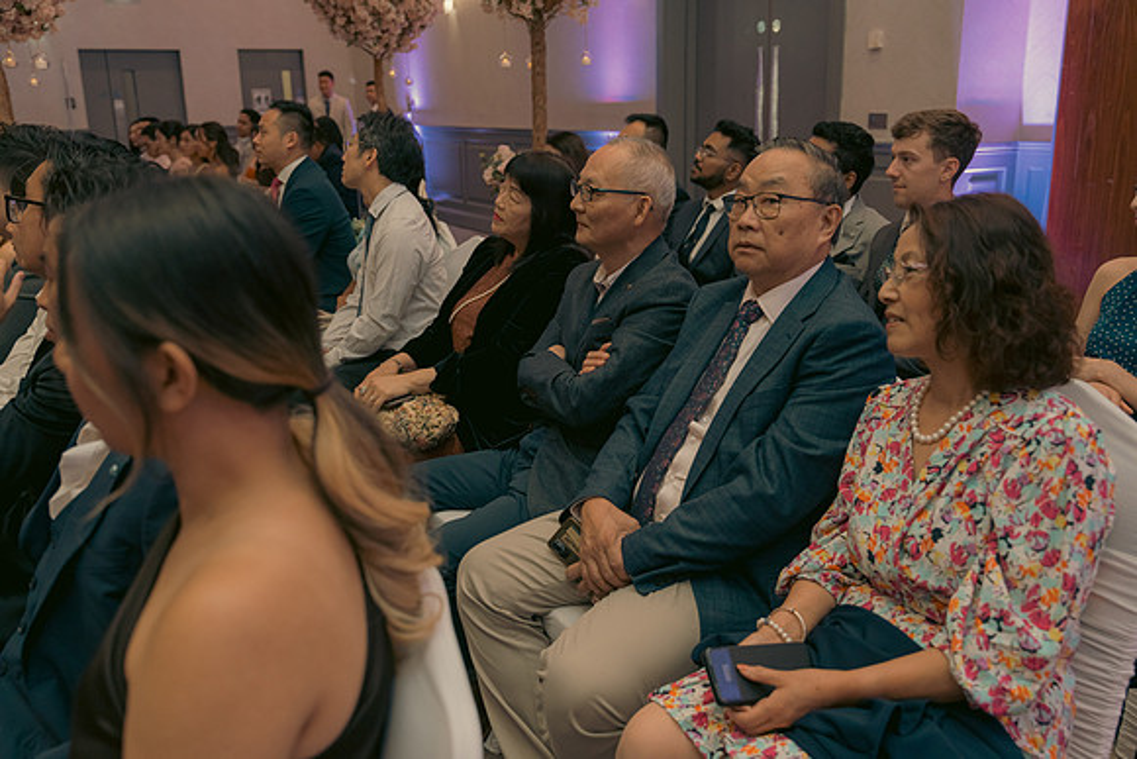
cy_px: 380
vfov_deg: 41.1
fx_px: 1011
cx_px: 568
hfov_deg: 58.7
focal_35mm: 32
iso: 2500
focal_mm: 32
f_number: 3.5
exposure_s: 1/160
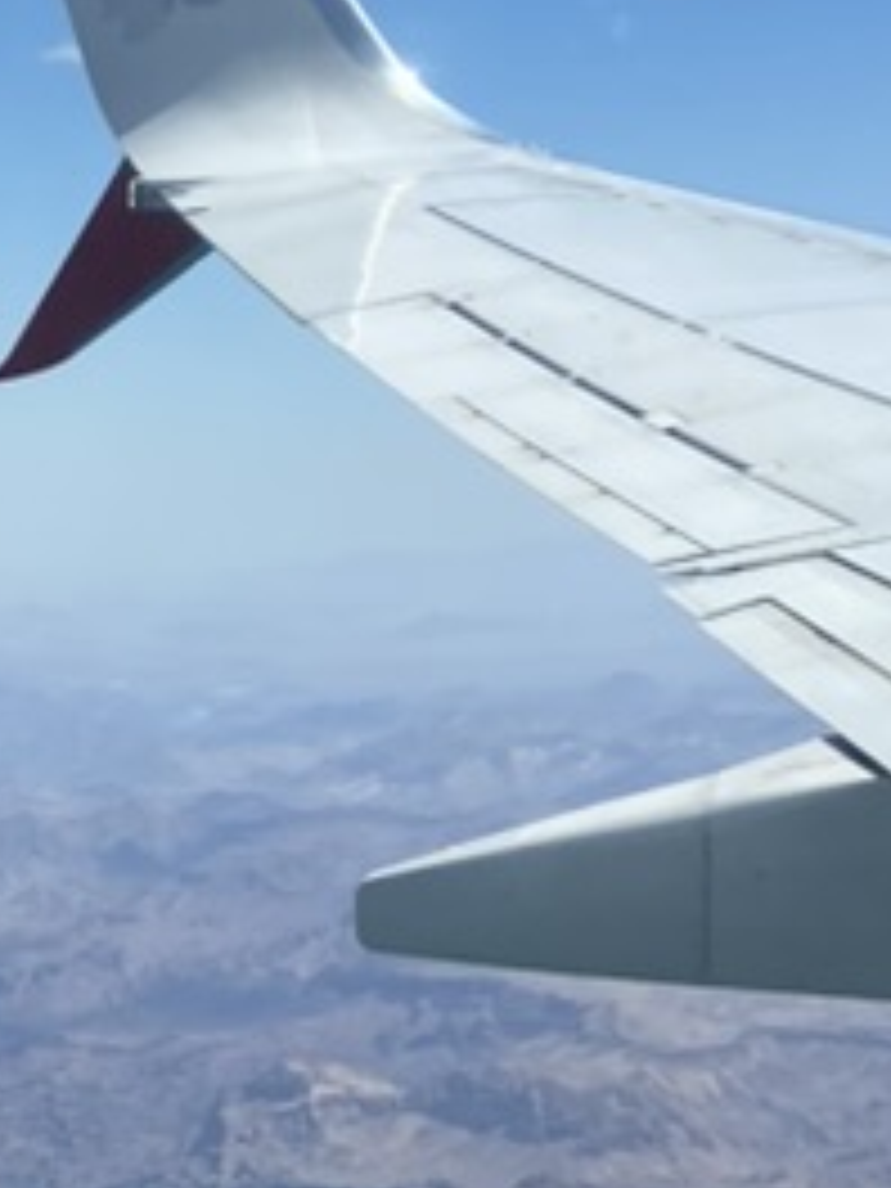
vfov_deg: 18.5
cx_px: -792
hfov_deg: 13.0
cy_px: 1395
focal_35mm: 101
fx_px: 3466
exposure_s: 1/2513
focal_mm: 4.25
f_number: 1.8
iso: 32
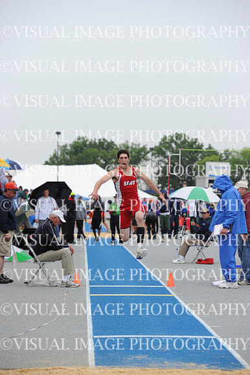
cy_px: 188
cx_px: 125
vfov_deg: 14.7
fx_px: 1460
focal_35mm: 140
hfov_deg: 9.8
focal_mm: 140
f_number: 5
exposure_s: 1/2000
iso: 1600
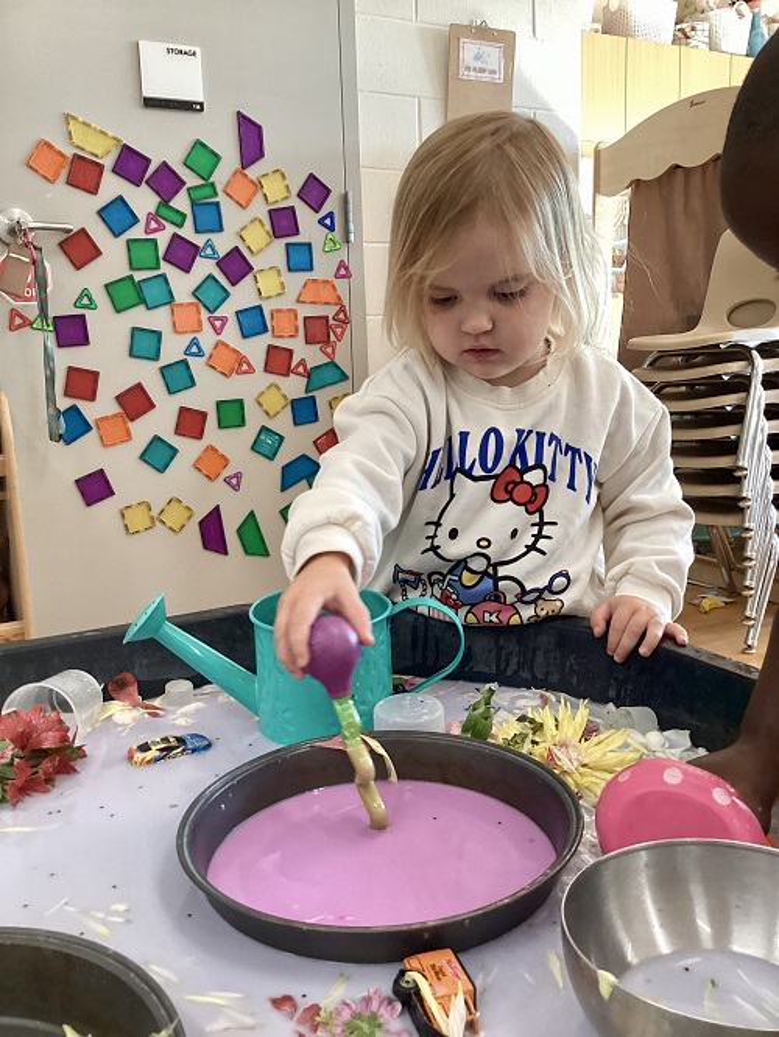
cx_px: 390
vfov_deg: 58.3
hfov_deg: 45.5
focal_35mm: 31
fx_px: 930
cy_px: 518
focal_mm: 3.3
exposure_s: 1/50
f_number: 2.4
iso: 200
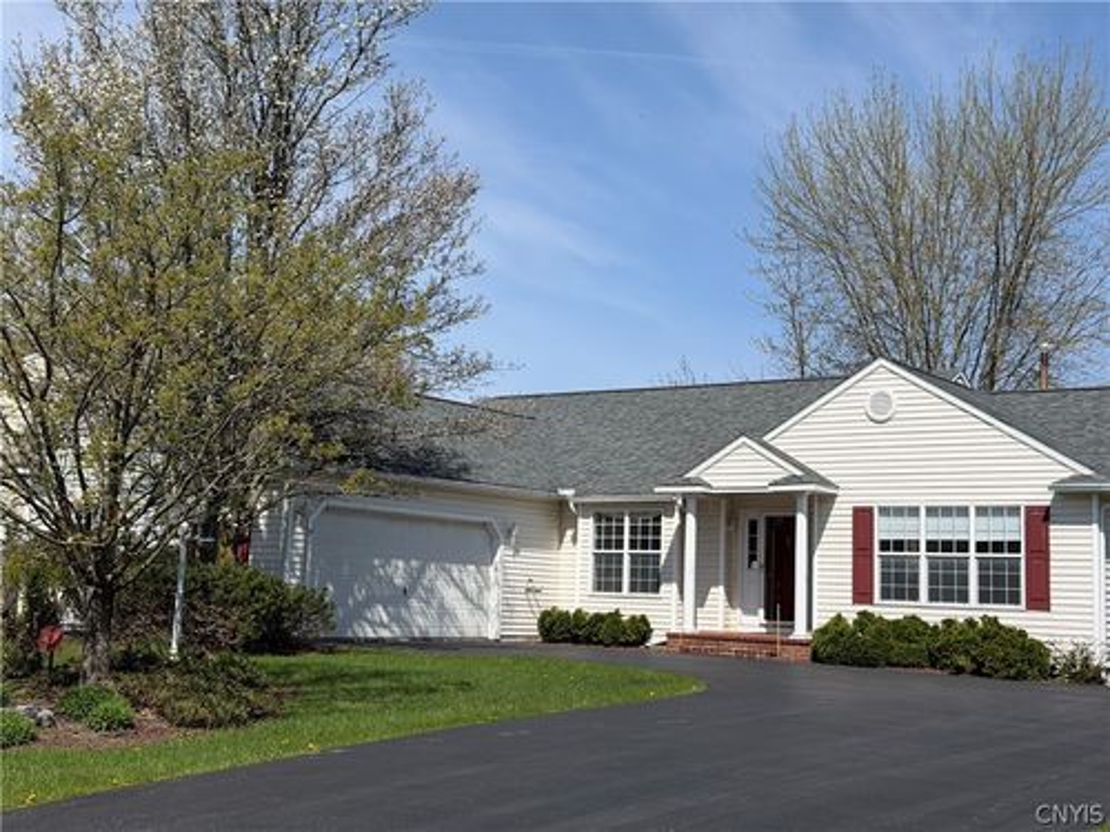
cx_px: 555
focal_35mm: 48
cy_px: 416
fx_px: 1539
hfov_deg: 39.7
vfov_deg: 30.3
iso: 64
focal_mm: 6.76
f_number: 1.78
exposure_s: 1/7143
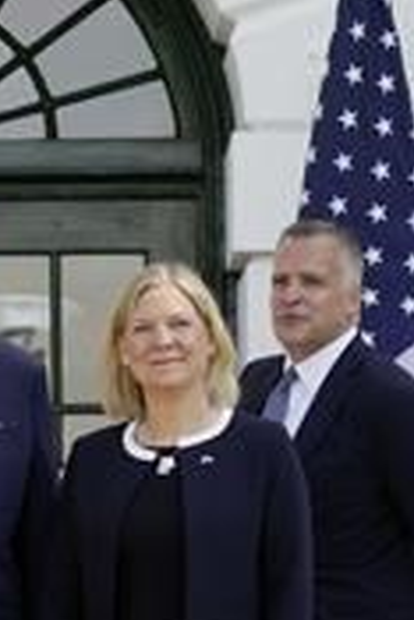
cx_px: -131
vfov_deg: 3.8
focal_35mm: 549
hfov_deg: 2.5
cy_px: 508
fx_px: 9451
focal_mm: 148
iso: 320
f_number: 5.6
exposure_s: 1/400
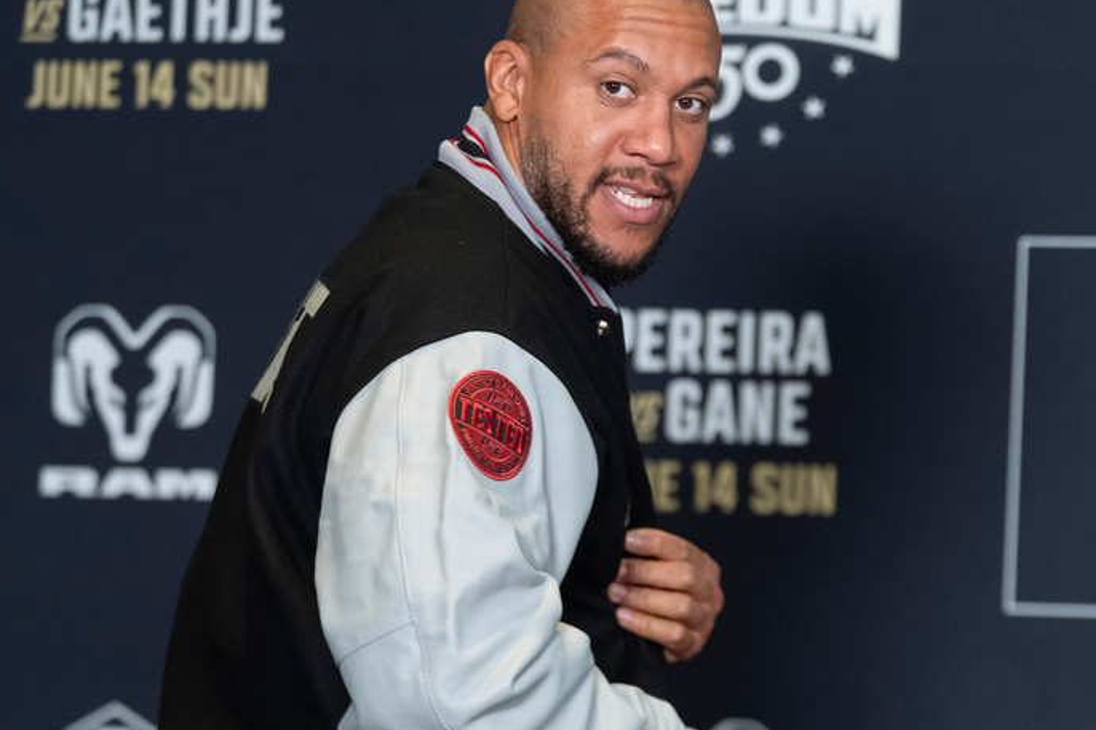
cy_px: 385
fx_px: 5996
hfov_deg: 10.4
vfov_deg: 7.0
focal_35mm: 197
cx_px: 625
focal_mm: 132
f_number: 3.5
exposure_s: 1/400
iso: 3200
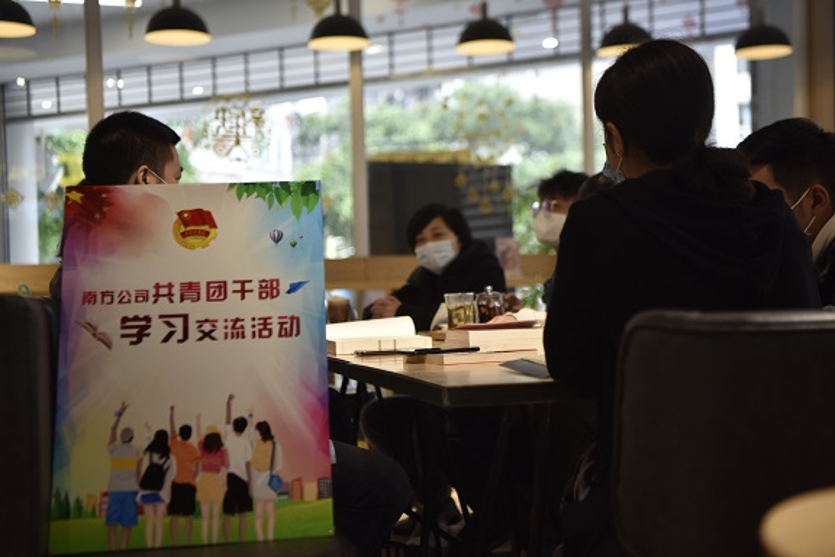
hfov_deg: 38.2
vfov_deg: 26.0
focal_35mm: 52
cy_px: 278
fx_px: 1206
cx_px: 418
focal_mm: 52
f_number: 2.8
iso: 500
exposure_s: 1/125
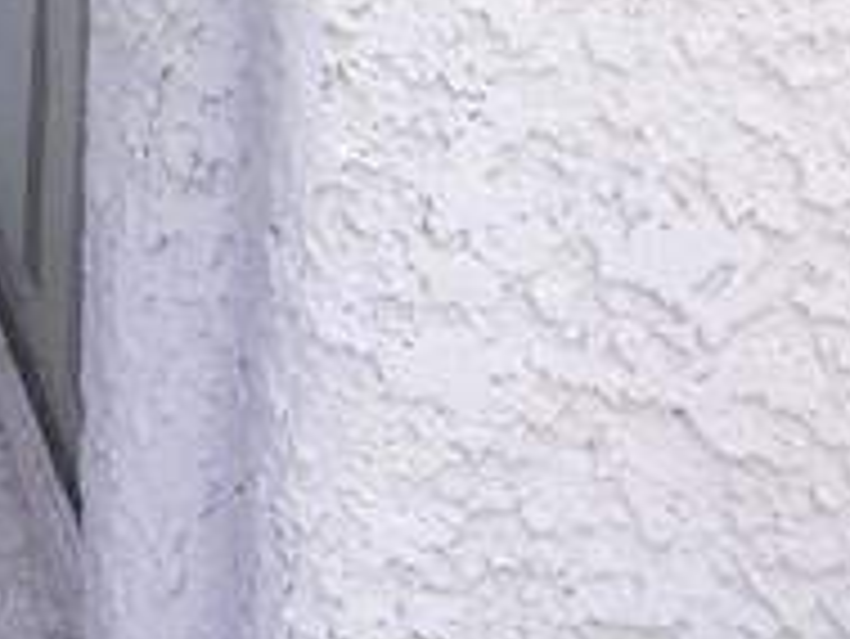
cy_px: -1066
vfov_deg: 8.4
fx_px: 3858
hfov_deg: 10.4
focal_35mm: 157
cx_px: -1349
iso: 32
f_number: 2.2
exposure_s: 1/121
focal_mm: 4.15
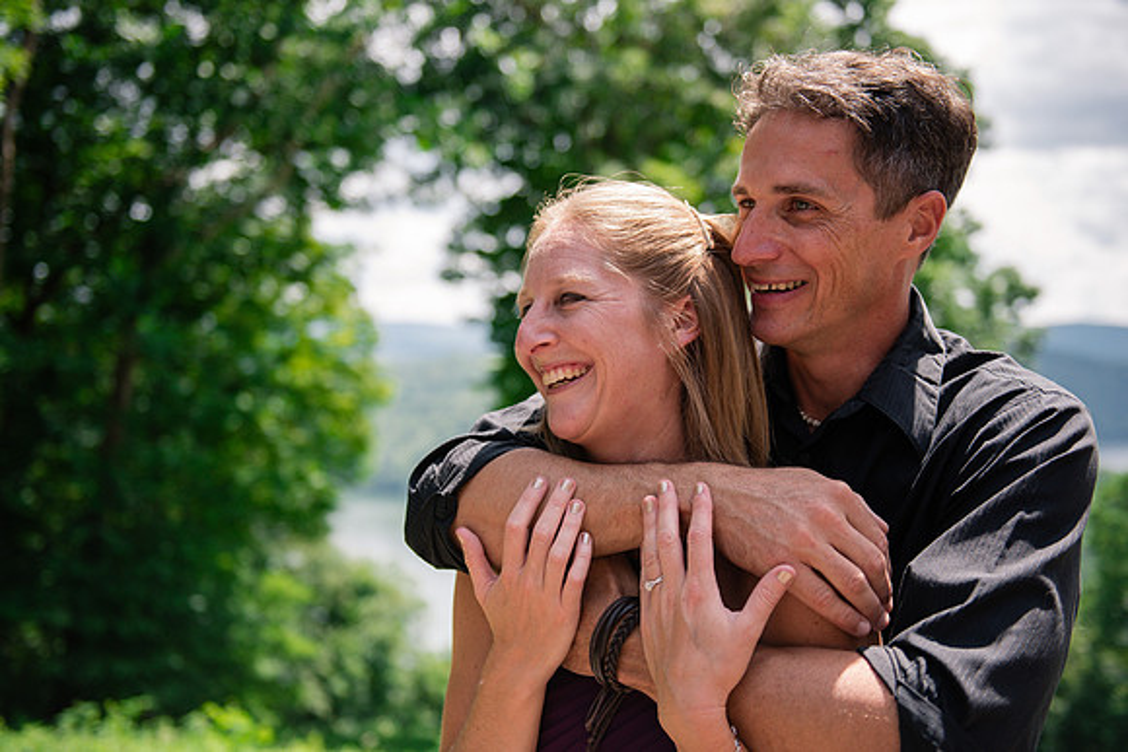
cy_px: 376
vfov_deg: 31.9
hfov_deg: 46.4
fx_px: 1316
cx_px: 564
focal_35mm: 42
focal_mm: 42
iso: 500
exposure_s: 1/2500
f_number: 2.8
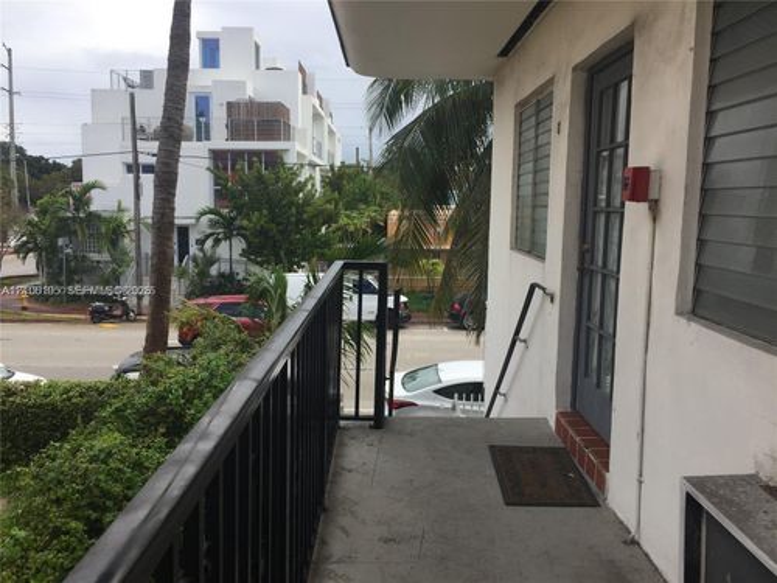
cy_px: 292
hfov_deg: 61.7
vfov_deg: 48.2
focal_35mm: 29
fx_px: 651
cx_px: 388
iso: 32
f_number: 2.2
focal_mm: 4.15
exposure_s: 1/842
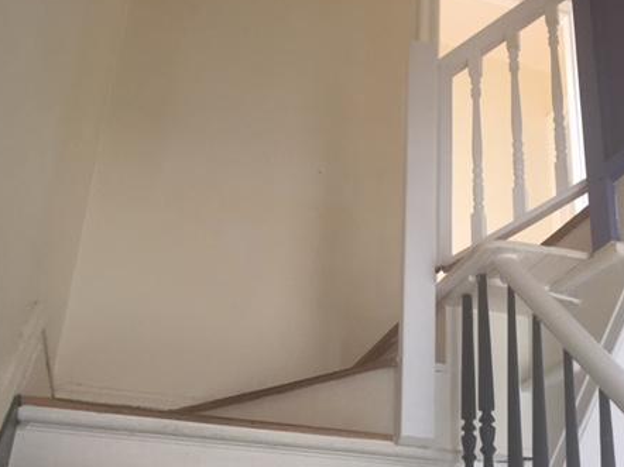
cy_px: 298
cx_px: 387
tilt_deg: +20.5
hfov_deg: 44.5
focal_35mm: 42
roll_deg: -2.4
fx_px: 757
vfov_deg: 34.1
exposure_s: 1/30
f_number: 2.2
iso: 50
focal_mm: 4.15
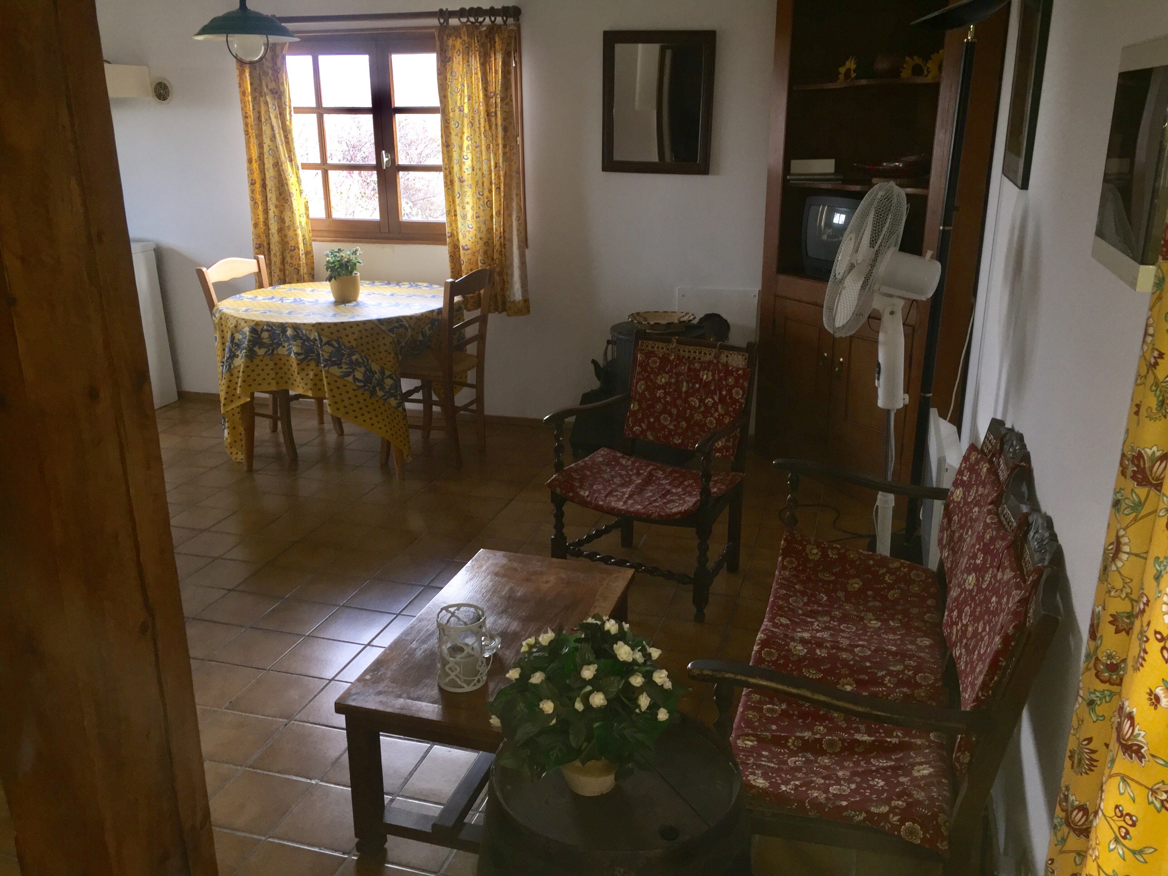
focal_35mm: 29
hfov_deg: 61.7
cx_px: 584
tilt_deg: -17.2
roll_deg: +0.2
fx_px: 979
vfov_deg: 48.2
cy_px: 438
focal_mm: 4.15
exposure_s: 1/33
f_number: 2.2
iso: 32
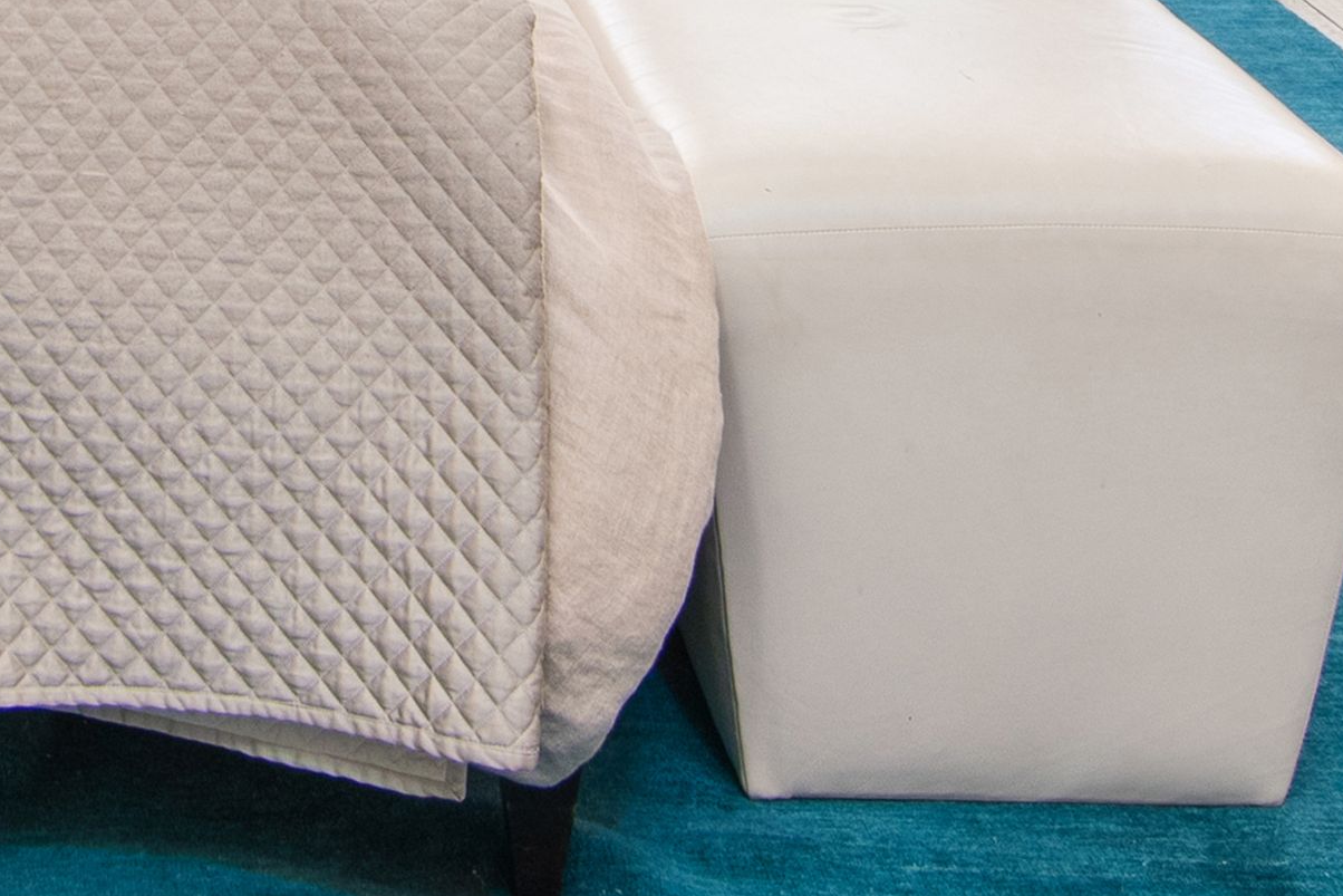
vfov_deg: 14.8
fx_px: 2761
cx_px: -36
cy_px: -933
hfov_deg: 25.8
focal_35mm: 74
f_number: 8
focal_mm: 11
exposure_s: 1/15
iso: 320
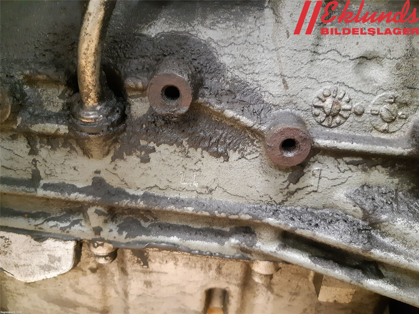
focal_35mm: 26
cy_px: 157
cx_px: 210
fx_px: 315
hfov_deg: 67.3
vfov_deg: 53.1
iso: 640
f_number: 1.7
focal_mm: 3.93
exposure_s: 1/17
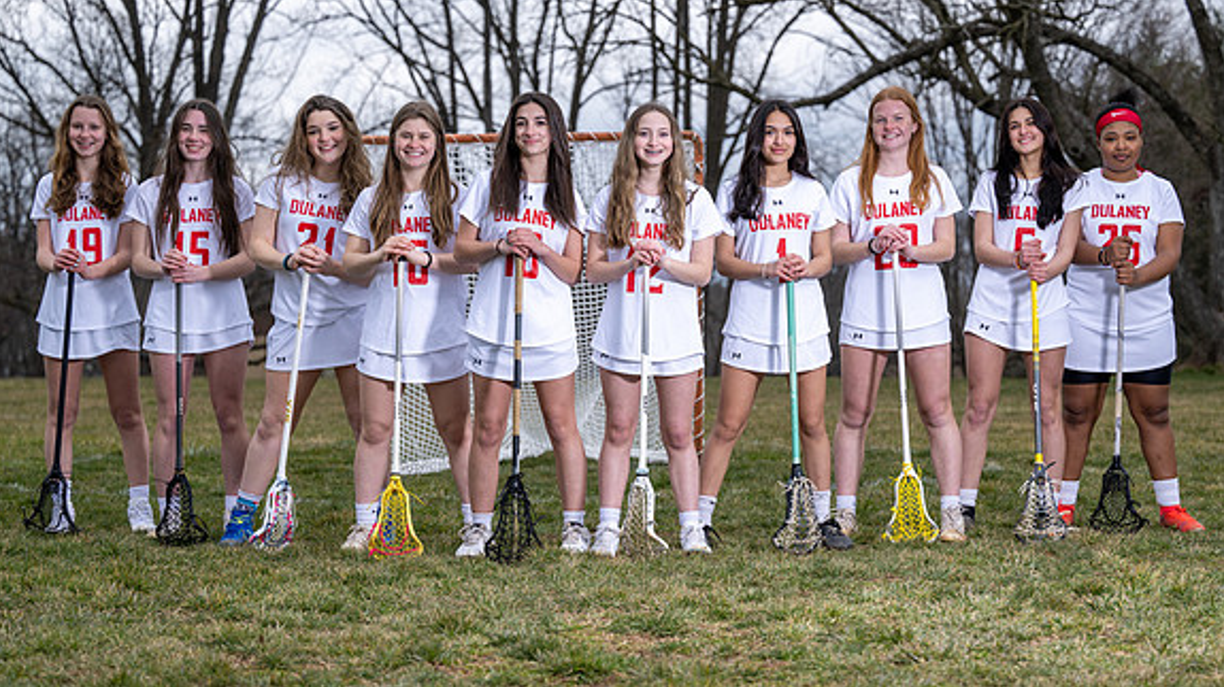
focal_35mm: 82
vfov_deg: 14.7
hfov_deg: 25.9
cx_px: 651
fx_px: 2660
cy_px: 407
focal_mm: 70
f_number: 3.5
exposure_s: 1/250
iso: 64
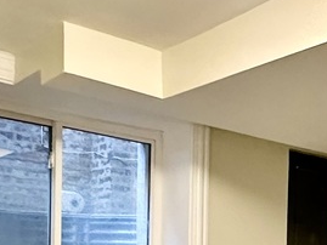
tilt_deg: -3.2
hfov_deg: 25.5
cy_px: 338
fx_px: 709
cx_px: 264
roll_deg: -1.3
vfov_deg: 18.0
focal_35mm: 75
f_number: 2.2
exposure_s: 1/60
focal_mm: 2.22
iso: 320
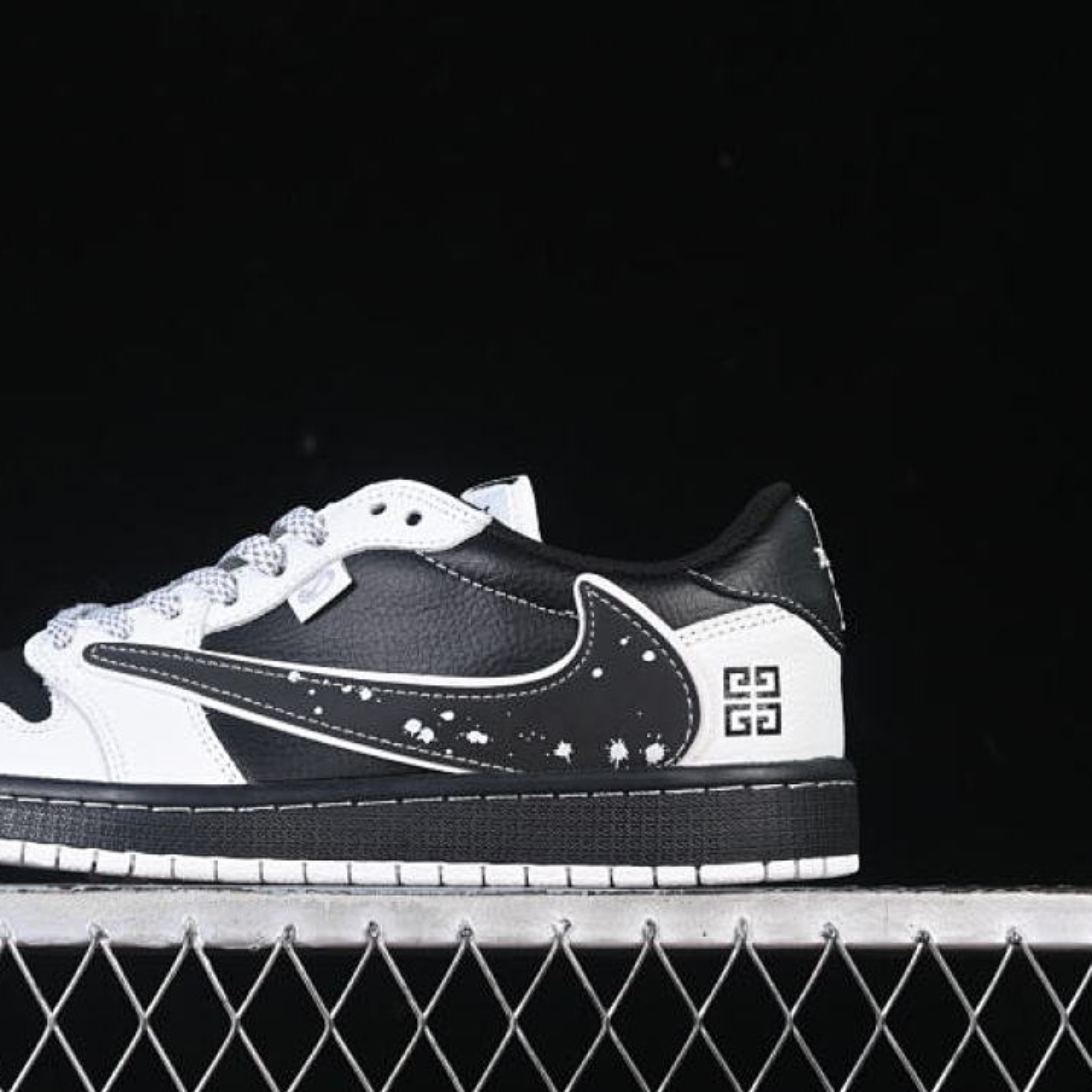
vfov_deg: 18.1
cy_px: 547
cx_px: 300
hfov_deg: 18.0
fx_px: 3426
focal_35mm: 96
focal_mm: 50
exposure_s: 1/60
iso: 160
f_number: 6.3
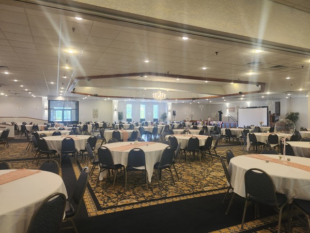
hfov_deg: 73.9
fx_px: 206
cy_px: 116
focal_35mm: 23
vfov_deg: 58.9
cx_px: 155
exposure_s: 1/120
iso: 800
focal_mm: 5.54
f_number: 1.8
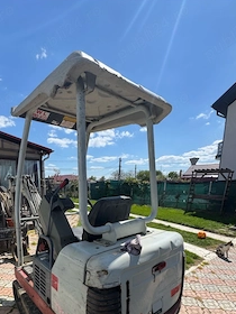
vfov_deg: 77.8
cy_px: 221
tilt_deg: -10.4
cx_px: 88
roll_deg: -0.7
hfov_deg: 65.0
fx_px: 182
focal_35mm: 20
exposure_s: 1/1880
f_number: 2.2
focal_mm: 2.22
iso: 50
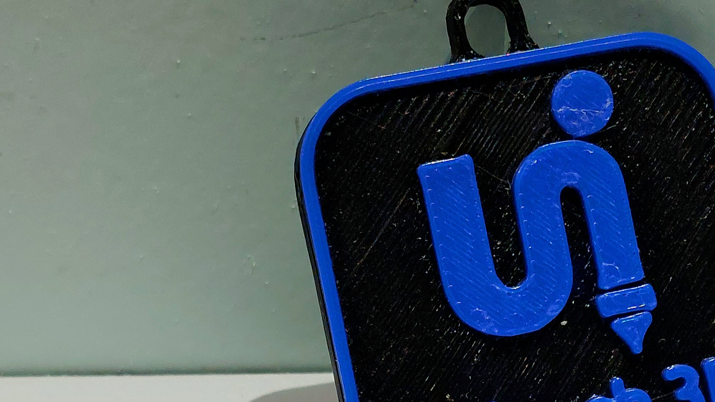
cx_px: 533
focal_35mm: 47
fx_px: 891
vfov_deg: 25.3
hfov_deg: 42.4
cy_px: 252
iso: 160
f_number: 1.8
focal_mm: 5.23
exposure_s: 1/50
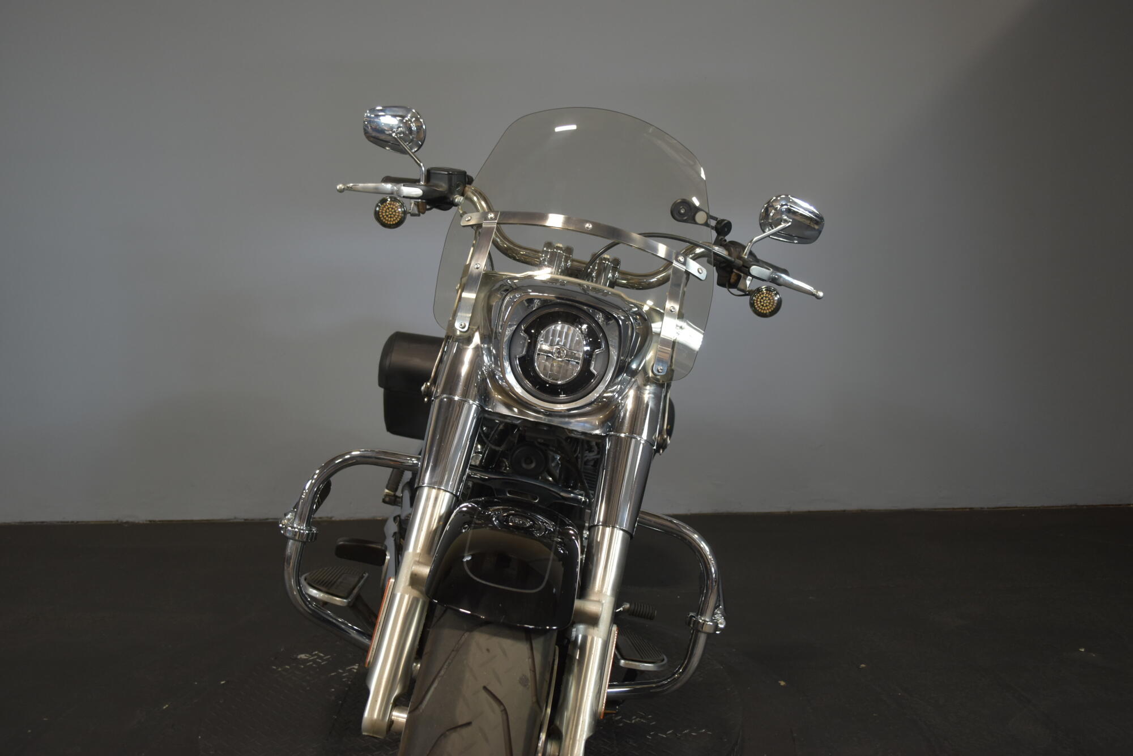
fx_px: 944
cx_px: 566
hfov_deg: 61.9
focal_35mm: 30
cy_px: 378
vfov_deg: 43.6
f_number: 3.8
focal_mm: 20
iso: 500
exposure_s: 1/30
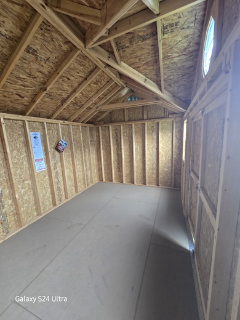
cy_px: 160
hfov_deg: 89.9
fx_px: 120
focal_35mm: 13
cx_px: 120
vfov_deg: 106.2
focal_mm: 2.2
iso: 160
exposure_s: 1/60
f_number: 2.2
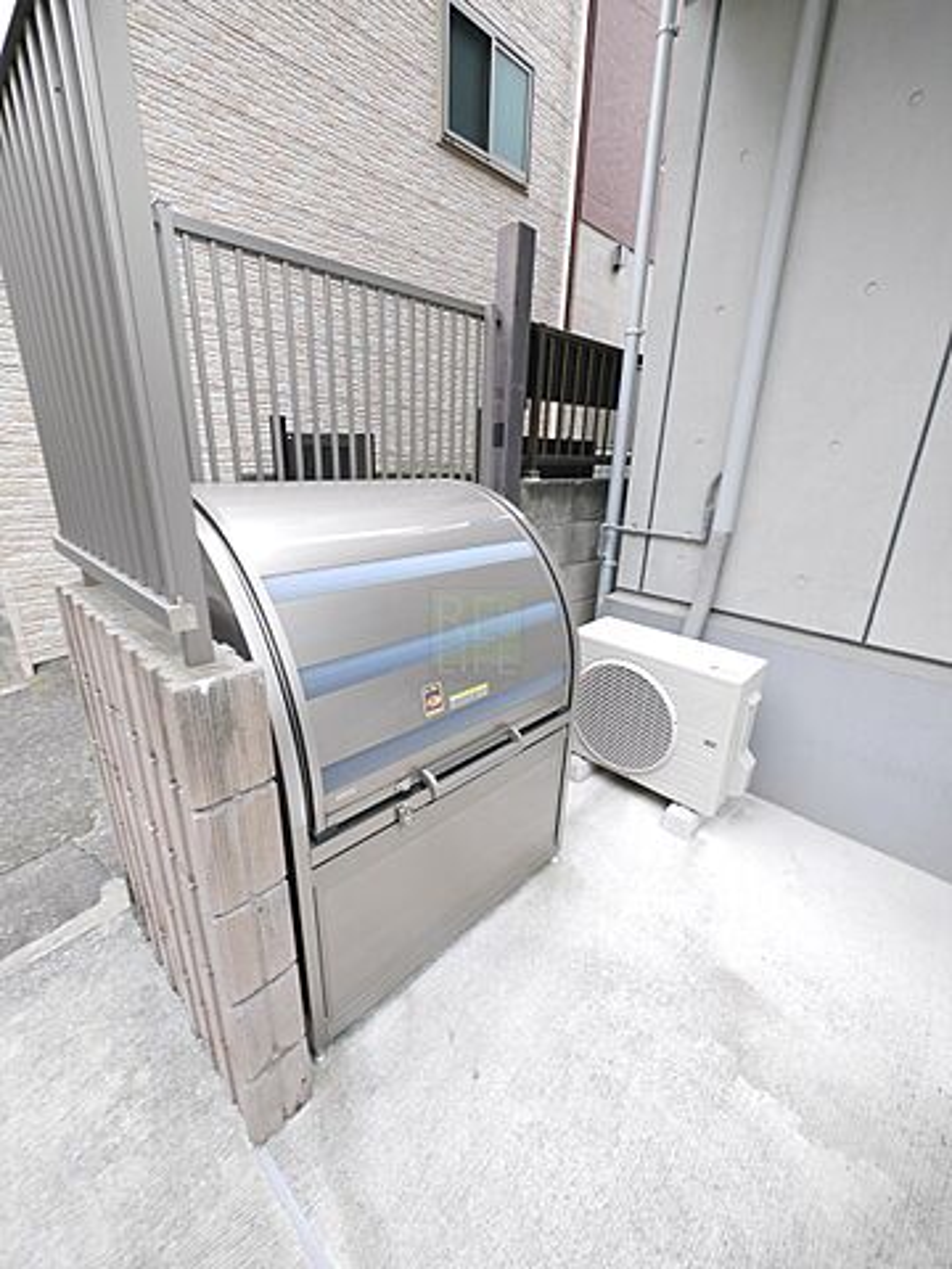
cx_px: 476
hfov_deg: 85.7
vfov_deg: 102.1
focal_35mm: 14
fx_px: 513
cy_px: 634
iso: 800
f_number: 4
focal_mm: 7
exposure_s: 1/60
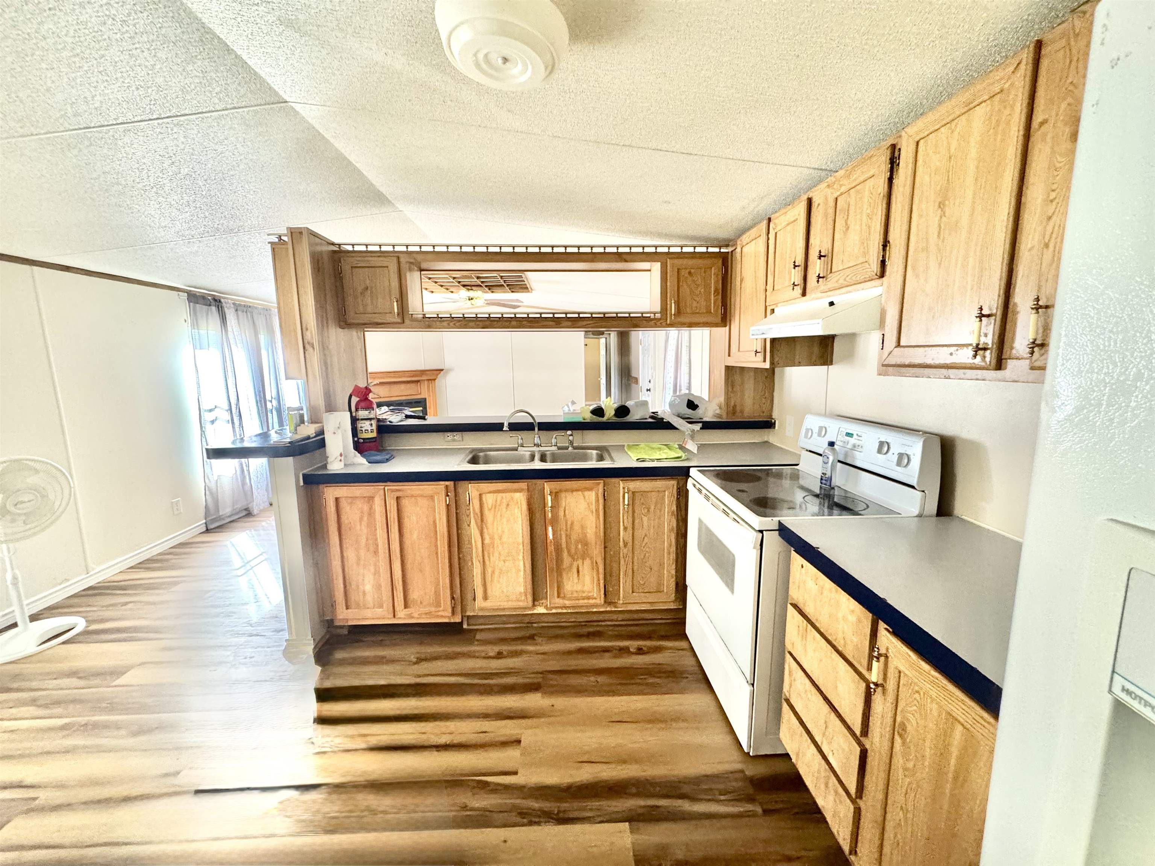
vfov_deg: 85.7
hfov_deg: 102.1
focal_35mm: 14
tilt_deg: -8.8
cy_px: 433
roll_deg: +1.0
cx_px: 578
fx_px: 467
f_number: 2.2
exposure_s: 1/60
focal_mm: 2.22
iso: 500
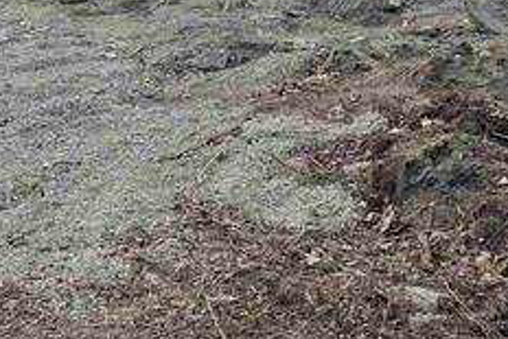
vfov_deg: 10.0
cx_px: 418
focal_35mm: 132
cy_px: -203
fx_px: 1864
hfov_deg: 15.4
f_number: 1.7
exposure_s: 1/3788
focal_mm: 6.3
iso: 80
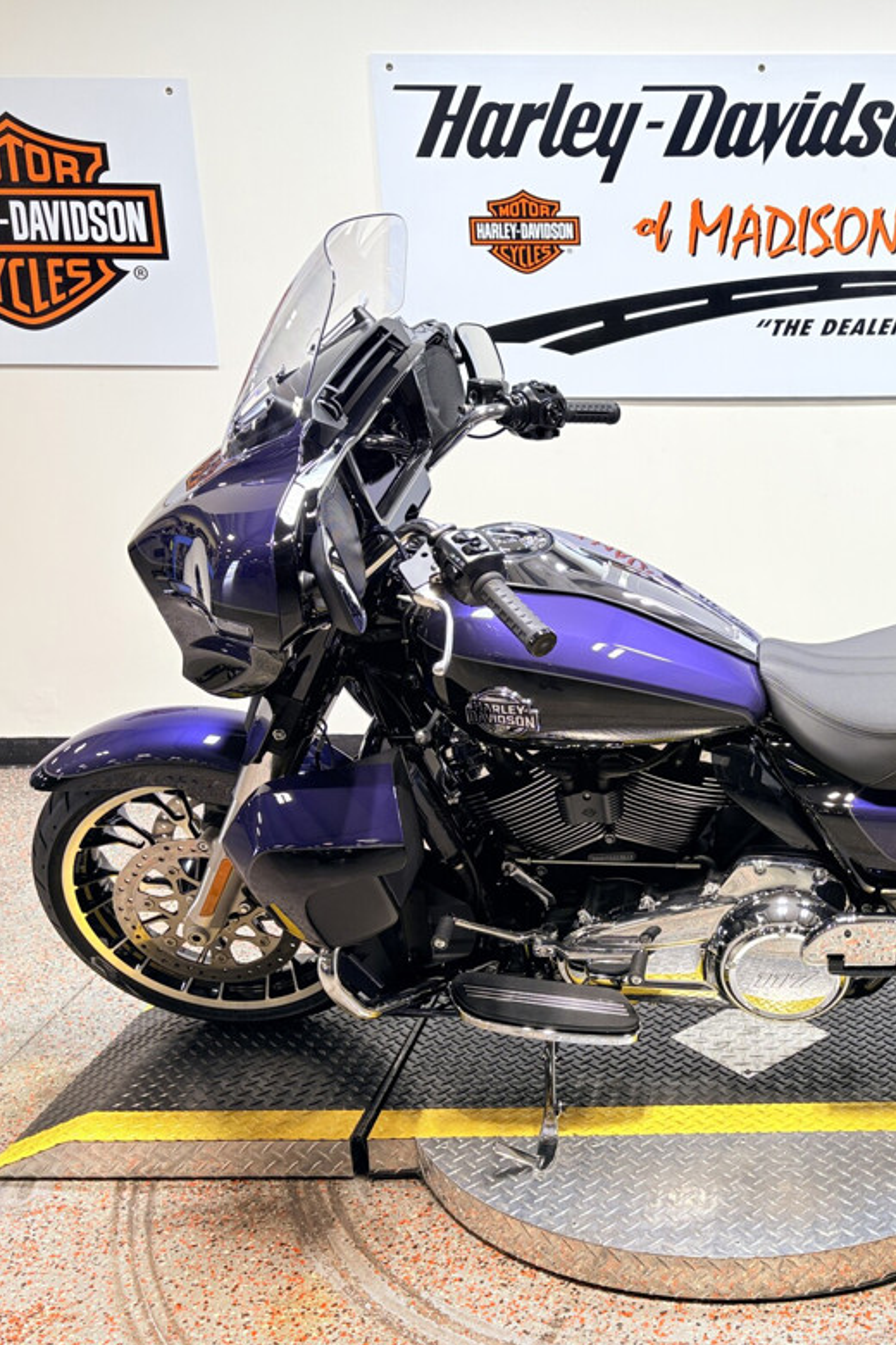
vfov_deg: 51.9
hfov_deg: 34.0
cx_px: 809
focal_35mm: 37
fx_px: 1381
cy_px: 676
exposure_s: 1/120
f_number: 1.6
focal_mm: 5.96
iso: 50
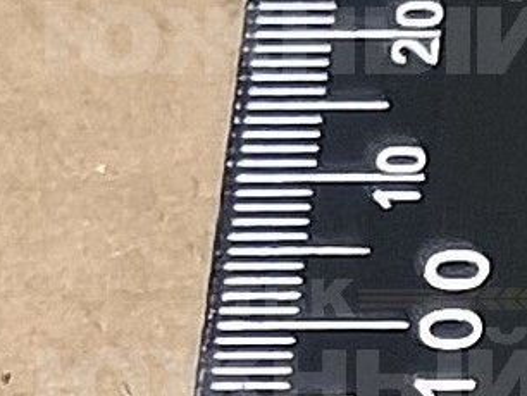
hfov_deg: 9.8
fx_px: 2483
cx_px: 1491
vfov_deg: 8.4
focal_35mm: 163
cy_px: 950
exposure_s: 1/100
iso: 320
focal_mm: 4.66
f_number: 1.4
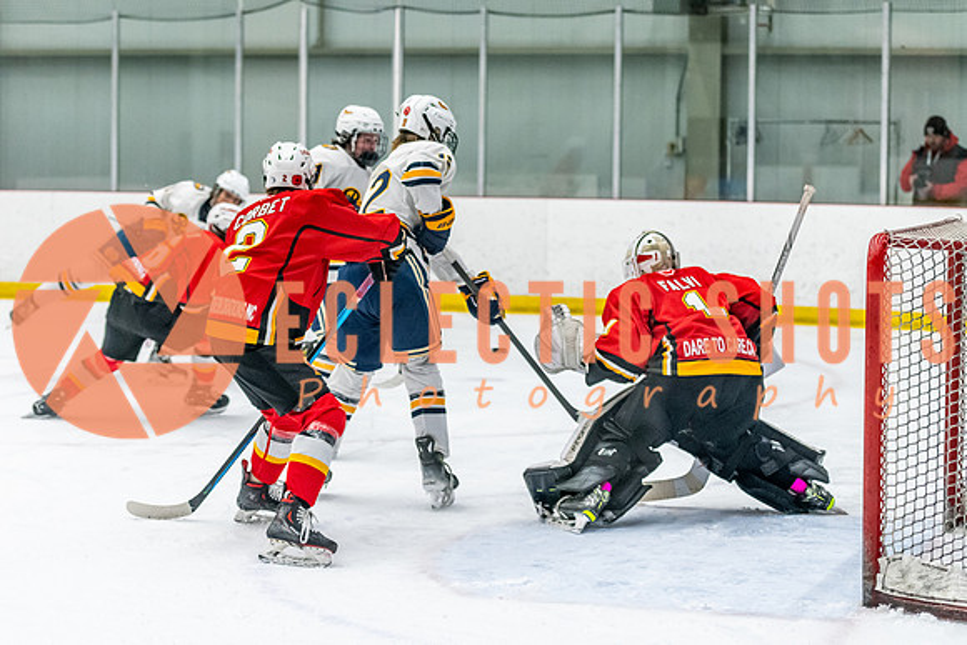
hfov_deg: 19.9
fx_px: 2757
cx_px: 418
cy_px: 309
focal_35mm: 103
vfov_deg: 13.3
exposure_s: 1/800
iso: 3200
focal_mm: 75
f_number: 2.8
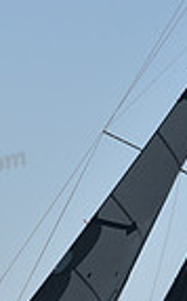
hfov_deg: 4.5
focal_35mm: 290
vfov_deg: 7.2
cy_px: 51
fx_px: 2372
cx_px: 136
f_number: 8
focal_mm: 70
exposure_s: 1/1000
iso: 250
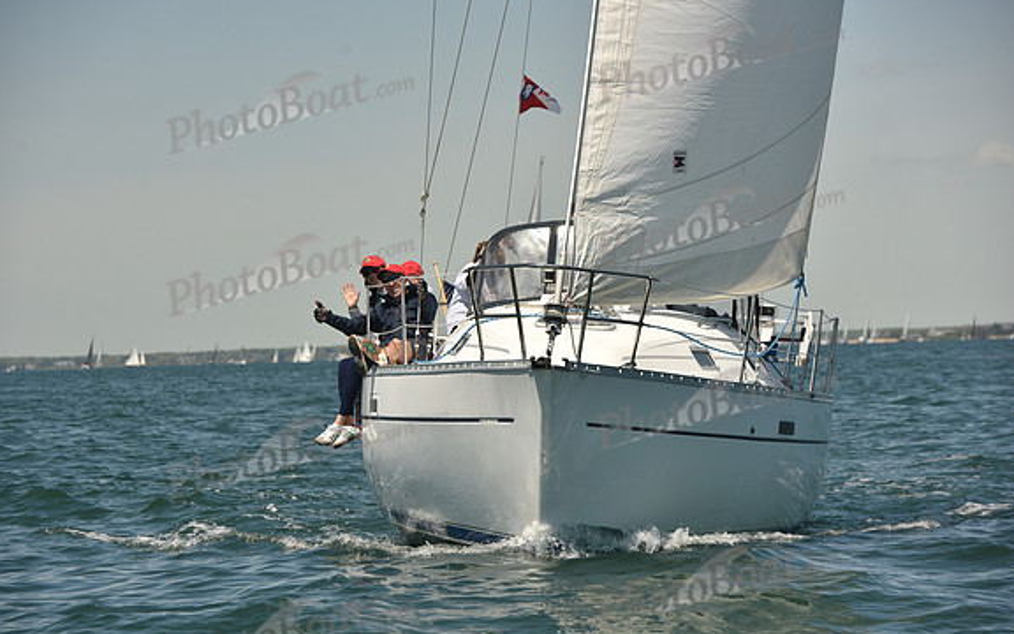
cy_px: 337
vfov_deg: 8.5
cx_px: 507
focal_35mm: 154
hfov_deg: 13.6
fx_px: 4256
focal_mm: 150
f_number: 7.1
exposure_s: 1/800
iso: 250
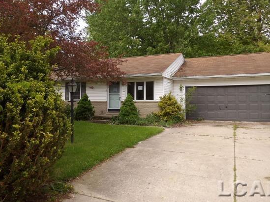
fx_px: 218
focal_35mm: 28
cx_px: 130
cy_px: 86
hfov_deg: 63.5
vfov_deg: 49.5
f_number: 3.2
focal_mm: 4.3
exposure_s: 1/495
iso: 100
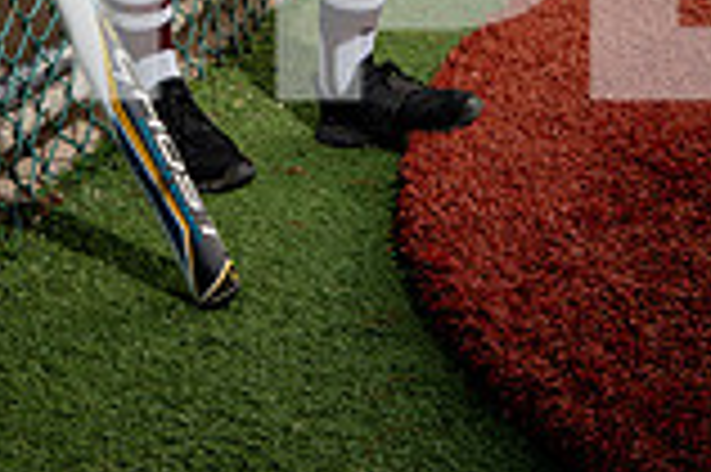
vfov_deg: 15.5
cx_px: 234
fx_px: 1519
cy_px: -351
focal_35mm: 77
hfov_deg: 26.2
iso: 100
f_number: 8
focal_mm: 27
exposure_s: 1/250
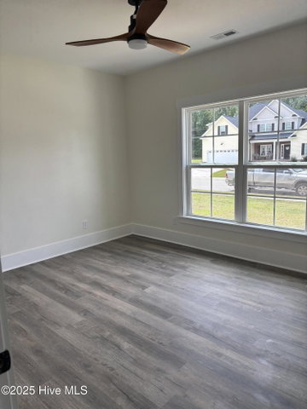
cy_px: 204
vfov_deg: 67.3
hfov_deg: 53.1
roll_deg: +1.4
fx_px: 307
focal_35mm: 26
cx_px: 154
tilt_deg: -9.8
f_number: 1.6
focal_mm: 5.96
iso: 50
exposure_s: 1/268
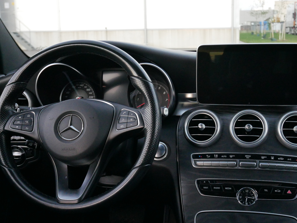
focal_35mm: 52
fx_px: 446
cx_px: 165
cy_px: 127
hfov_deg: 36.8
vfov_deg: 28.0
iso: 1600
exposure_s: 1/60
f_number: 4.9
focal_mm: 22
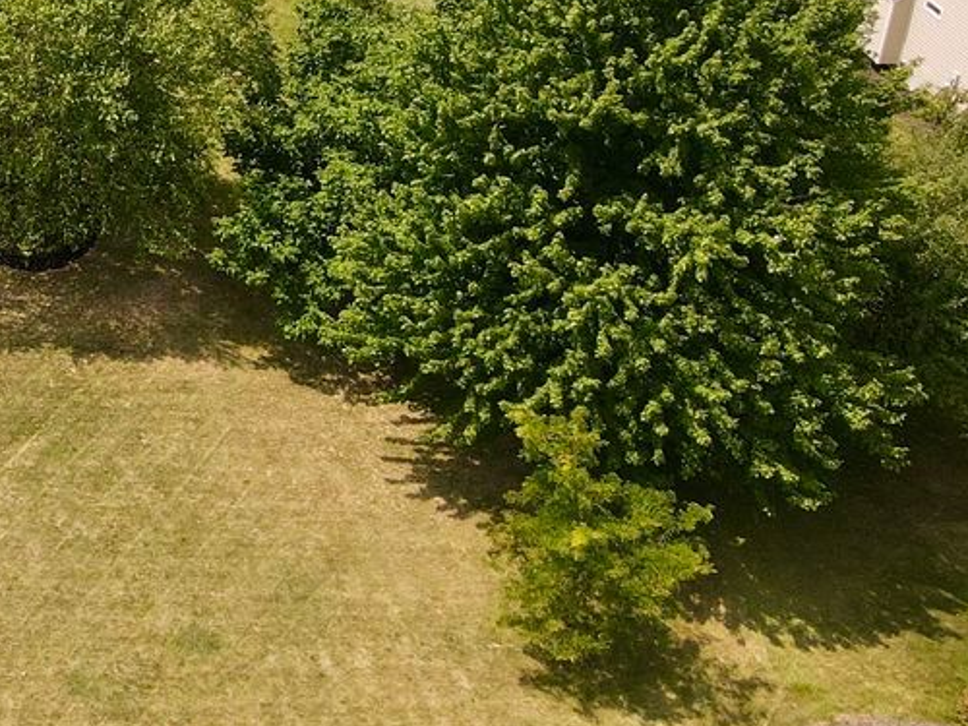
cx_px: -333
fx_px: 2013
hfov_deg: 23.5
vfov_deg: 19.7
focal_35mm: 72
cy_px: -24
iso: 110
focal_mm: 4.5
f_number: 2.8
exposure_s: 1/30
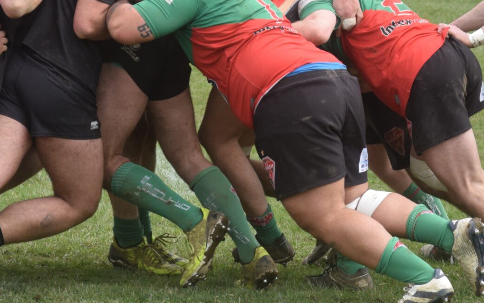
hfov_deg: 8.0
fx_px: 3469
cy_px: 8
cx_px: 152
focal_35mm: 263
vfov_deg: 5.0
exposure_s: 1/1000
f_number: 5.3
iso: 720
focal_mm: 70
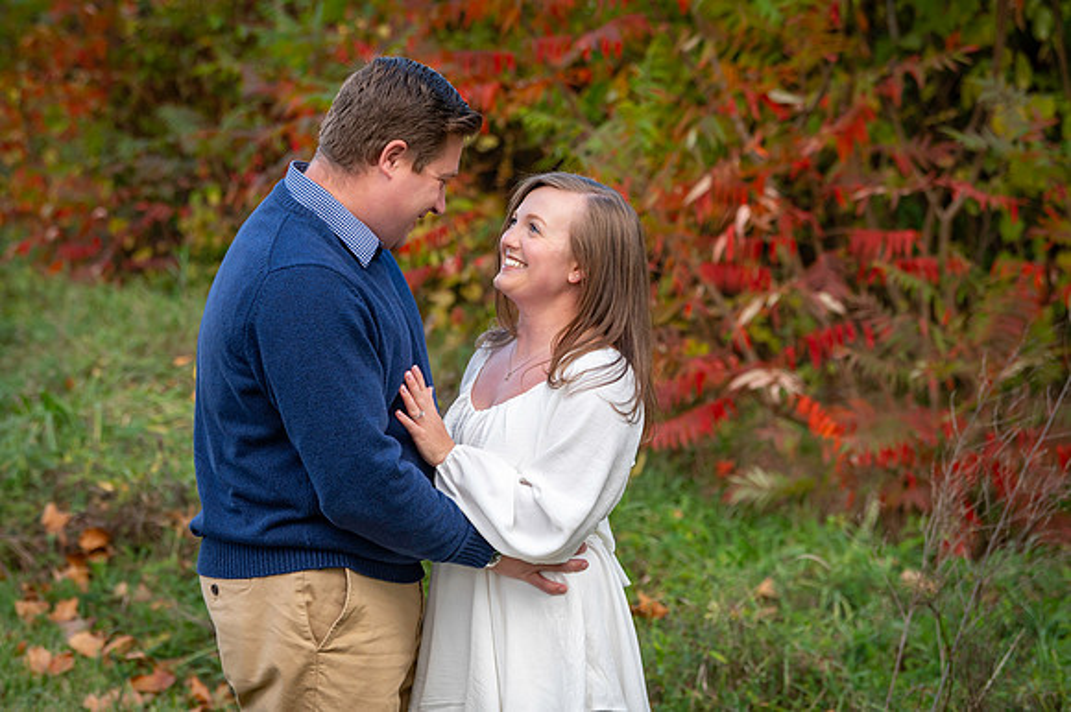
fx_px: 2558
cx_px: 536
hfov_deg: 23.6
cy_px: 356
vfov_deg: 15.9
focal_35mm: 86
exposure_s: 1/1600
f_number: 4.5
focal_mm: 86
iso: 1250
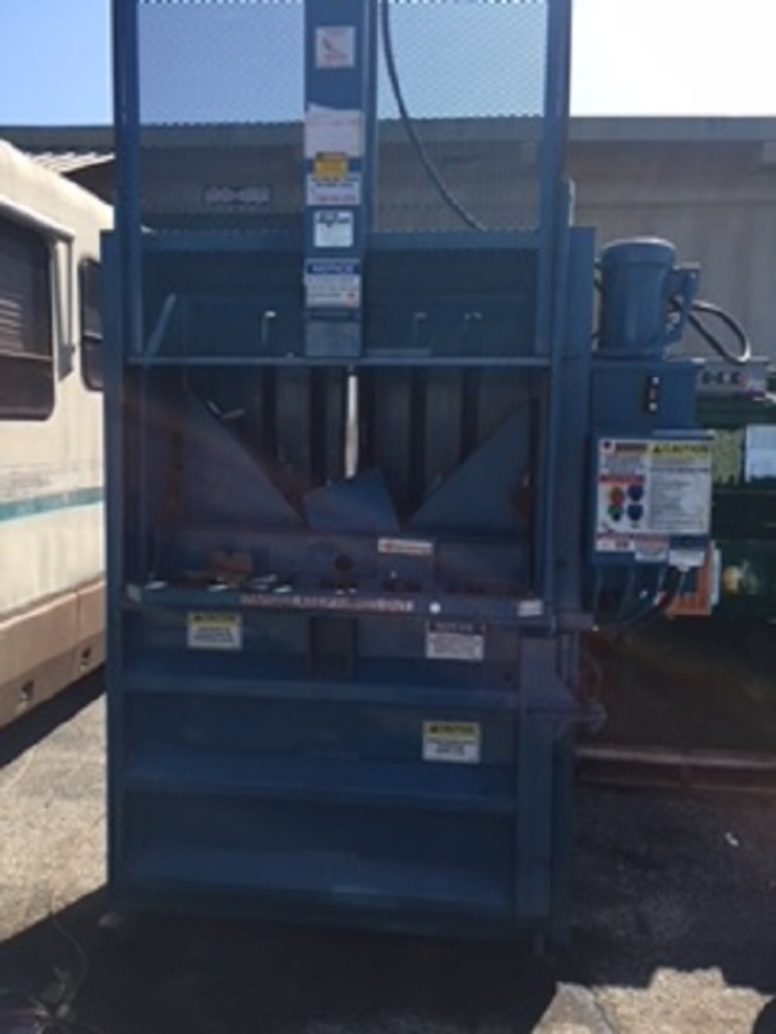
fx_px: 867
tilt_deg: -0.9
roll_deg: -1.1
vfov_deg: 61.7
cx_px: 388
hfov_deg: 48.2
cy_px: 517
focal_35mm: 29
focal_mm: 4.15
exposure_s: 1/1163
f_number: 2.2
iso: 32
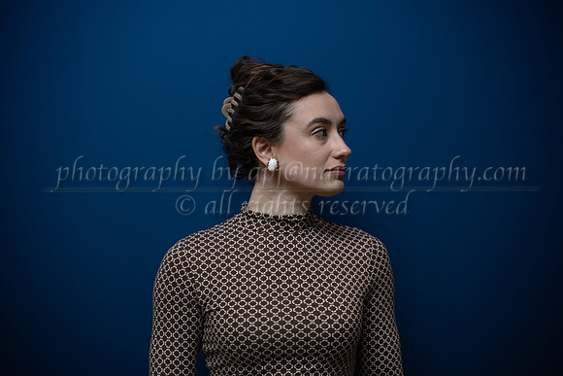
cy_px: 188
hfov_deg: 27.0
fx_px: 1173
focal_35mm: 75
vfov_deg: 18.2
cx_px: 282
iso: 1600
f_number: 2.8
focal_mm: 75
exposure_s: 1/1250
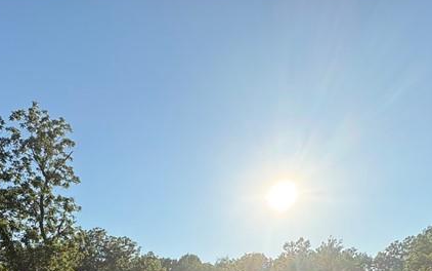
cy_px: 383
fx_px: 424
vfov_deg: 27.3
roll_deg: +4.2
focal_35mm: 36
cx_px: 164
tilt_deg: -10.1
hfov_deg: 53.4
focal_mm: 2.22
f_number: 2.2
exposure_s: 1/1506
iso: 64
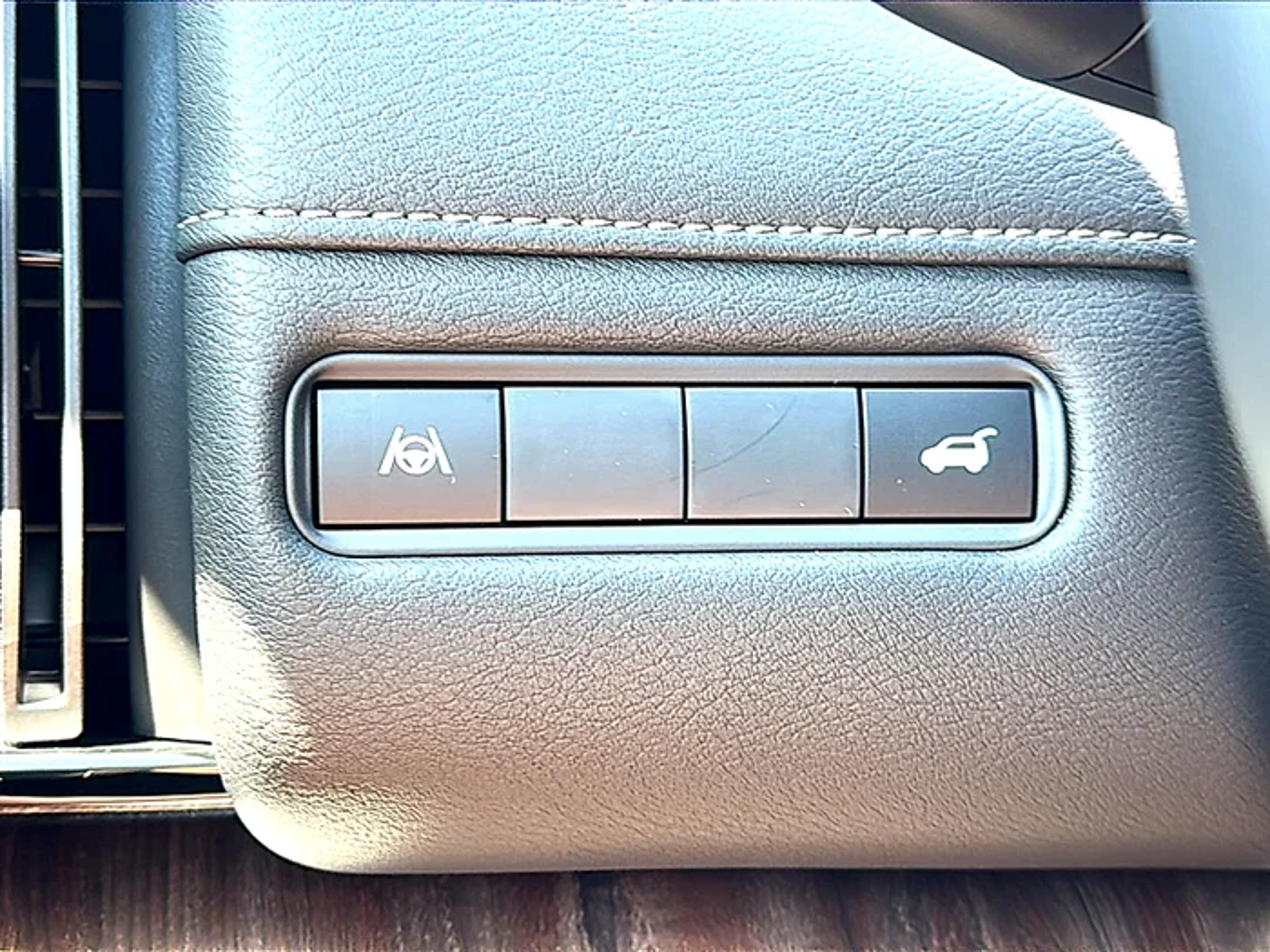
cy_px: 476
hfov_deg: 42.9
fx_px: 1614
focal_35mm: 44
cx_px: 635
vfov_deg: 32.9
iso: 64
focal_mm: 6.86
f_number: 1.78
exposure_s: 1/57
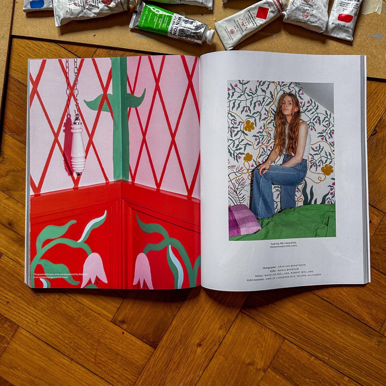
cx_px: 197
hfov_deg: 55.6
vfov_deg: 55.1
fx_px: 366
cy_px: 149
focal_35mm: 29
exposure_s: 1/120
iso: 160
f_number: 1.8
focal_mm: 6.86
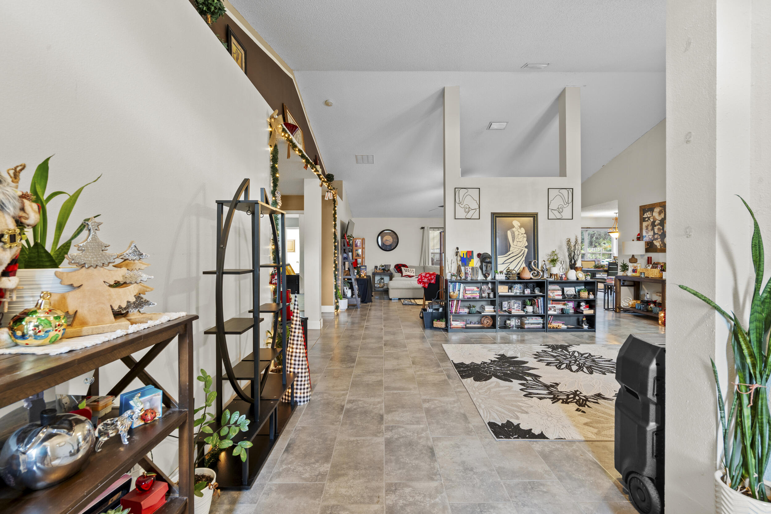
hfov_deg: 96.7
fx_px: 343
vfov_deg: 73.8
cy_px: 257
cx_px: 386
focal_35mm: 16
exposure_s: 2.5
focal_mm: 16
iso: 400
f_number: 10
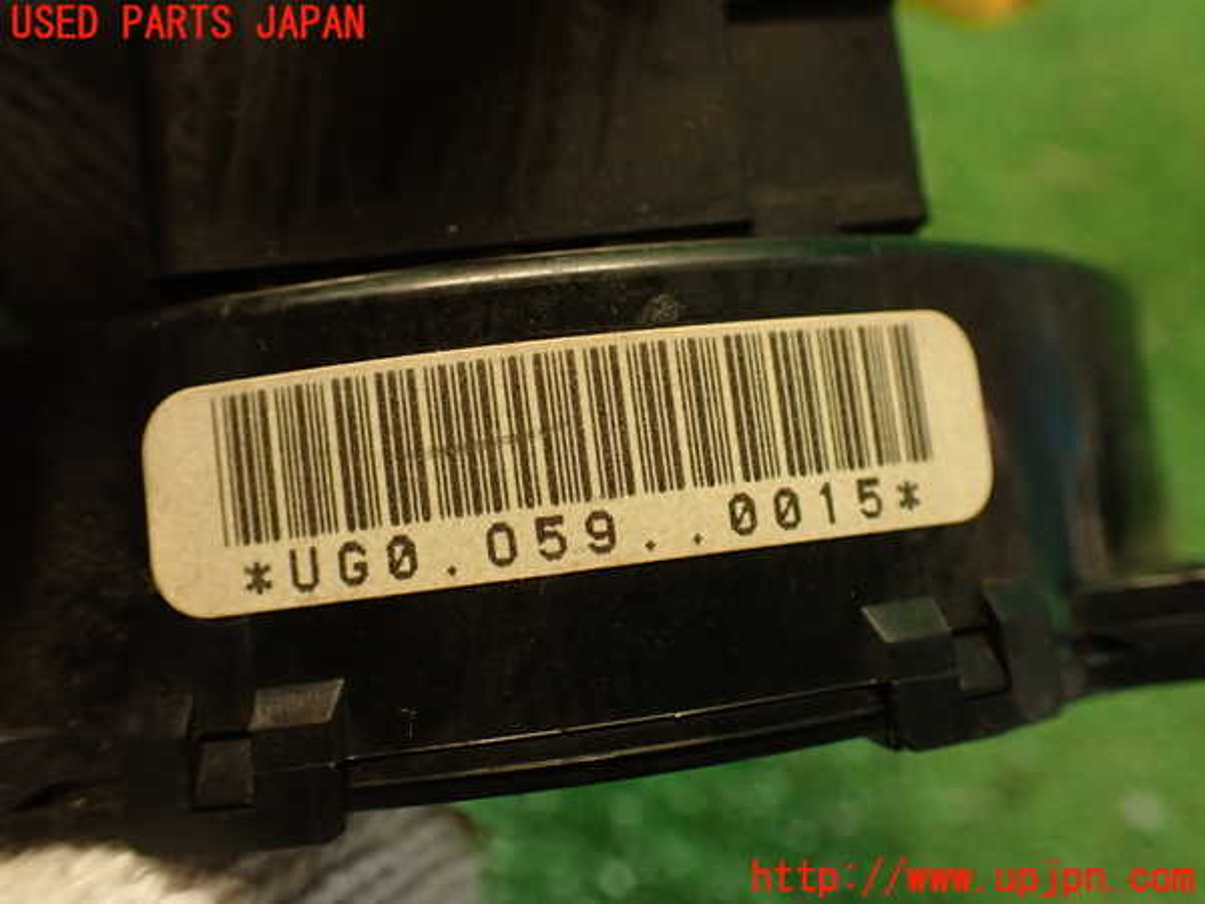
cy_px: 452
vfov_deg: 44.2
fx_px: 1114
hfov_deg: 56.8
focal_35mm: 32
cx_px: 602
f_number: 2.4
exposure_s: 1/30
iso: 250
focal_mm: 5.79
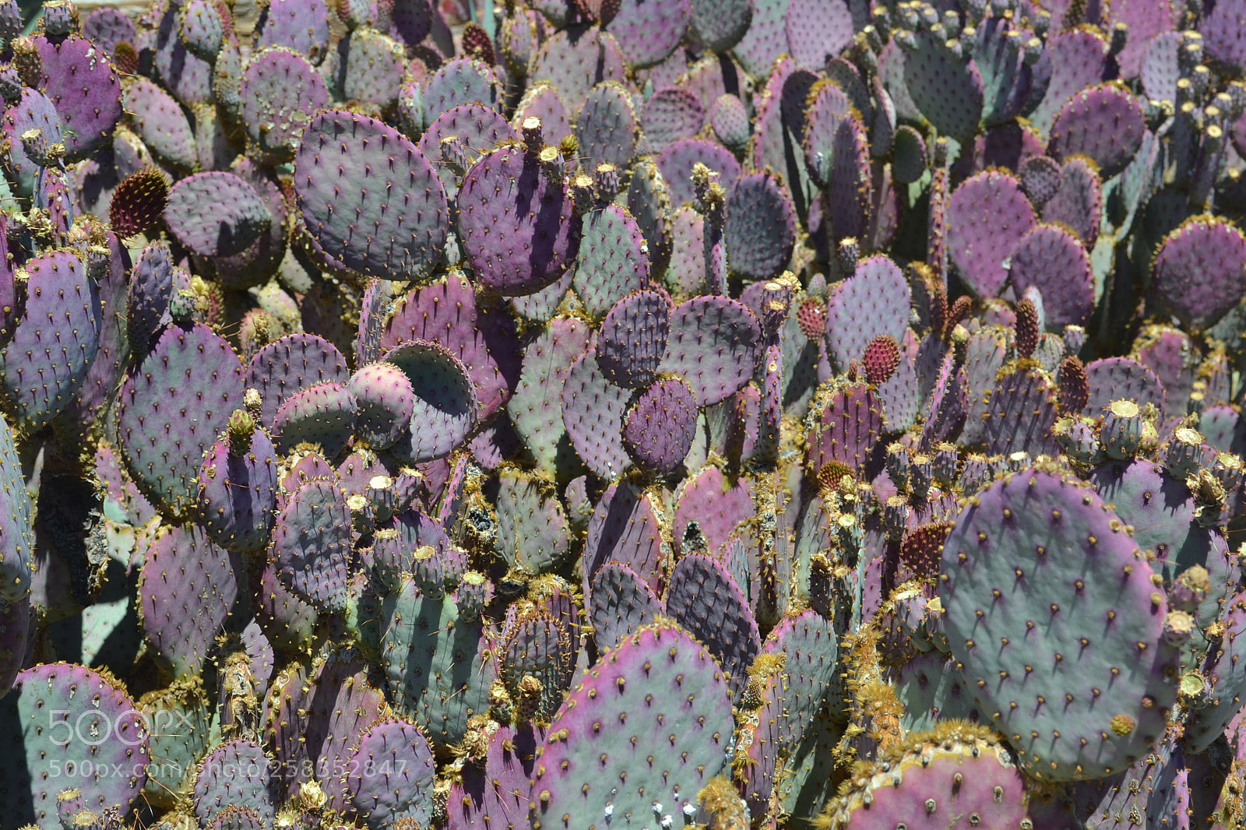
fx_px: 2336
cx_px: 623
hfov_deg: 29.9
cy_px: 415
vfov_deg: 20.2
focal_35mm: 68
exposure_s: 1/200
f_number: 7.1
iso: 100
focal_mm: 45
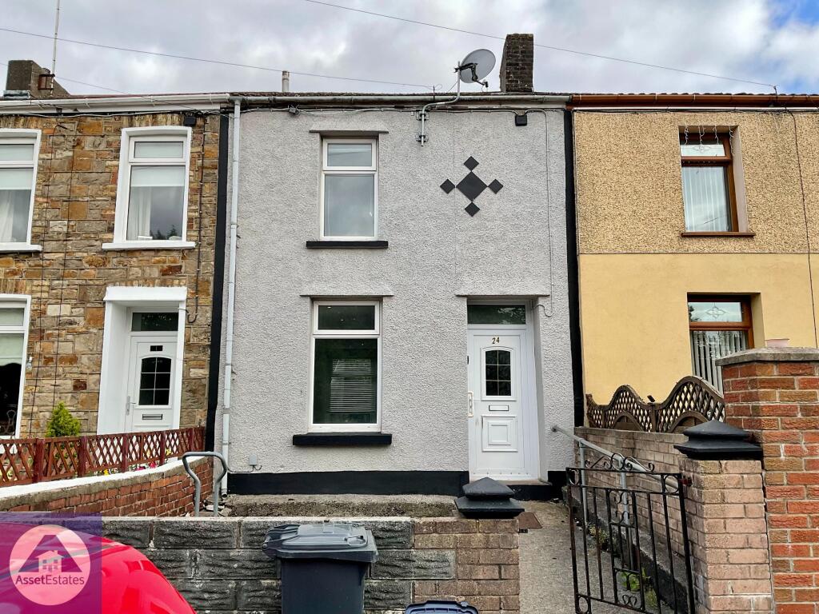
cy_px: 307
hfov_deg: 61.7
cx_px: 410
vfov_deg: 48.2
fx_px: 686
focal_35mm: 29
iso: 20
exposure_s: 1/650
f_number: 1.8
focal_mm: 3
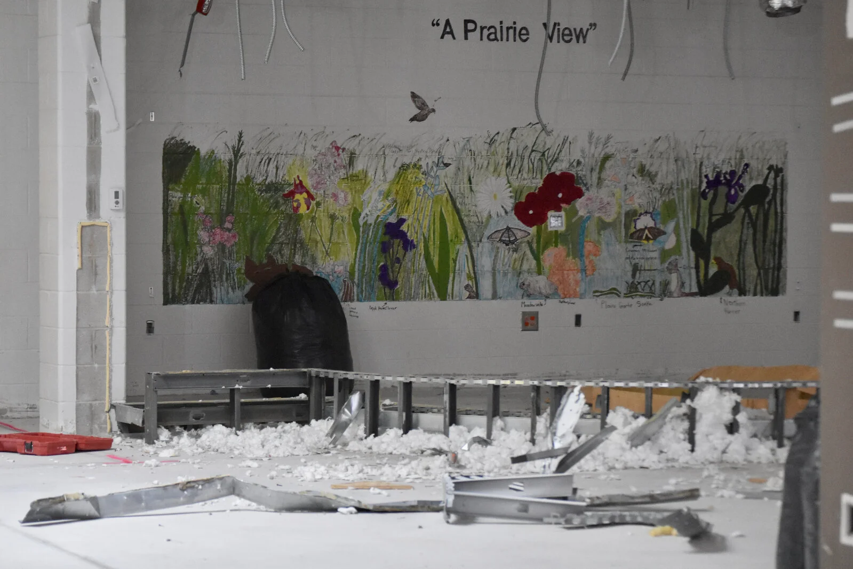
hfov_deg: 19.5
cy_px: 284
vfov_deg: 13.0
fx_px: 2488
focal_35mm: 105
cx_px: 426
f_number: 4.2
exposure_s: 1/60
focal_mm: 70
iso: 4500
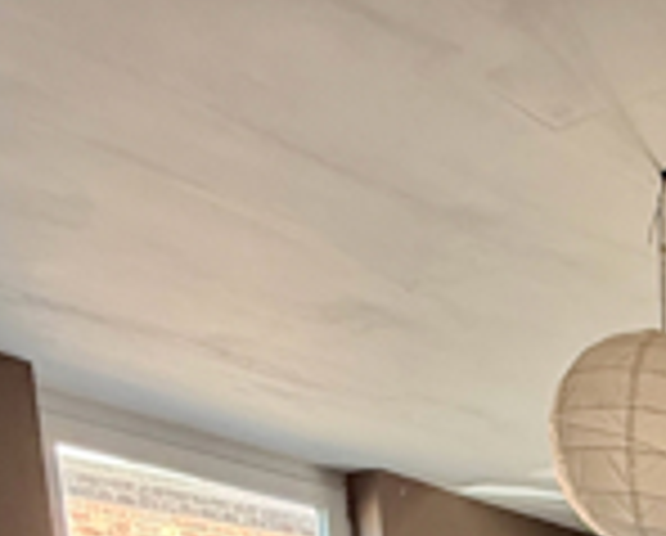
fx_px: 1165
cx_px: 1008
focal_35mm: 59
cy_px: 1067
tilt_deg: -12.3
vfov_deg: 18.0
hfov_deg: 24.5
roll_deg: -1.5
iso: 320
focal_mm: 2.22
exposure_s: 1/99
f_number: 2.2
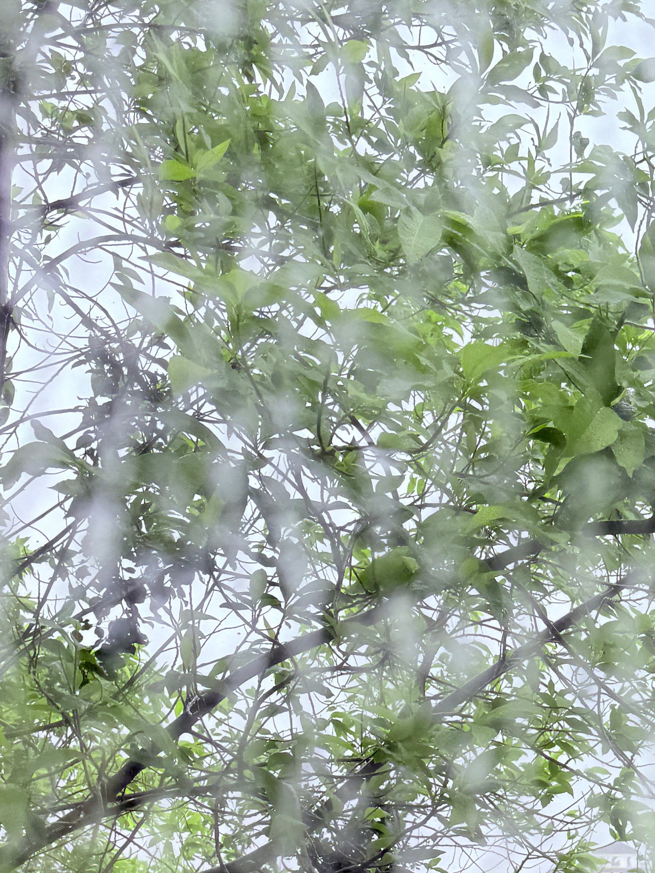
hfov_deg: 27.0
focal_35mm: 52
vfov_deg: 35.8
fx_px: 1312
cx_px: 598
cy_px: 679
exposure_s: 1/450
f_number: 1.78
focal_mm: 6.76
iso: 80
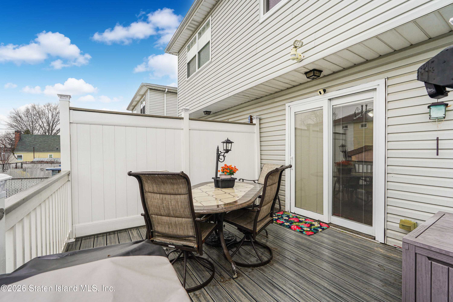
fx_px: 201
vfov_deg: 73.7
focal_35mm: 16
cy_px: 151
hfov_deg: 96.7
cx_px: 226
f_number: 5.6
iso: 100
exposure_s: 1/80
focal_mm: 16
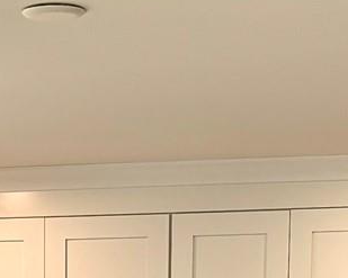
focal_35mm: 168
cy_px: 711
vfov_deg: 8.3
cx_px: 51
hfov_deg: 11.4
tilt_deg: -10.7
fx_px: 1730
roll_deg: -0.3
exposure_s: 1/120
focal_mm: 5.96
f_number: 1.6
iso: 50
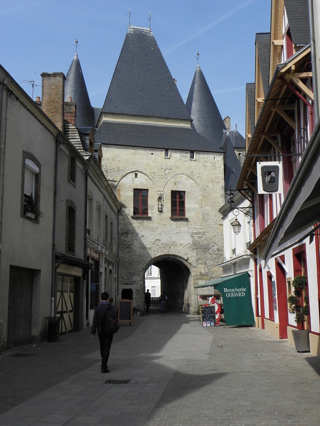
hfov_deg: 35.2
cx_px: 160
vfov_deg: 45.8
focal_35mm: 41
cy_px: 213
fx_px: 505
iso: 64
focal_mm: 7.31
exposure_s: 1/320
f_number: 5.6
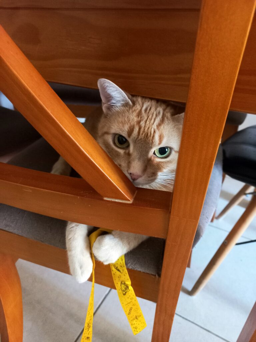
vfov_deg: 69.4
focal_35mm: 25
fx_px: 247
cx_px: 128
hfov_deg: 54.9
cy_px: 171
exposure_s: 1/24
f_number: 1.8
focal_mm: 4.6
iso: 1000
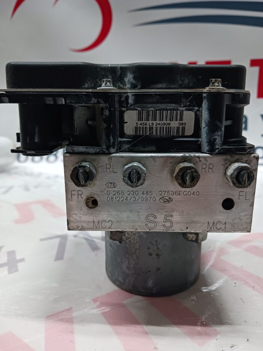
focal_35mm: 27
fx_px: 273
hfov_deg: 51.4
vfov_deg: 65.3
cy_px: 176
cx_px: 132
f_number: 1.8
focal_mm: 4
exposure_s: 1/20
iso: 400
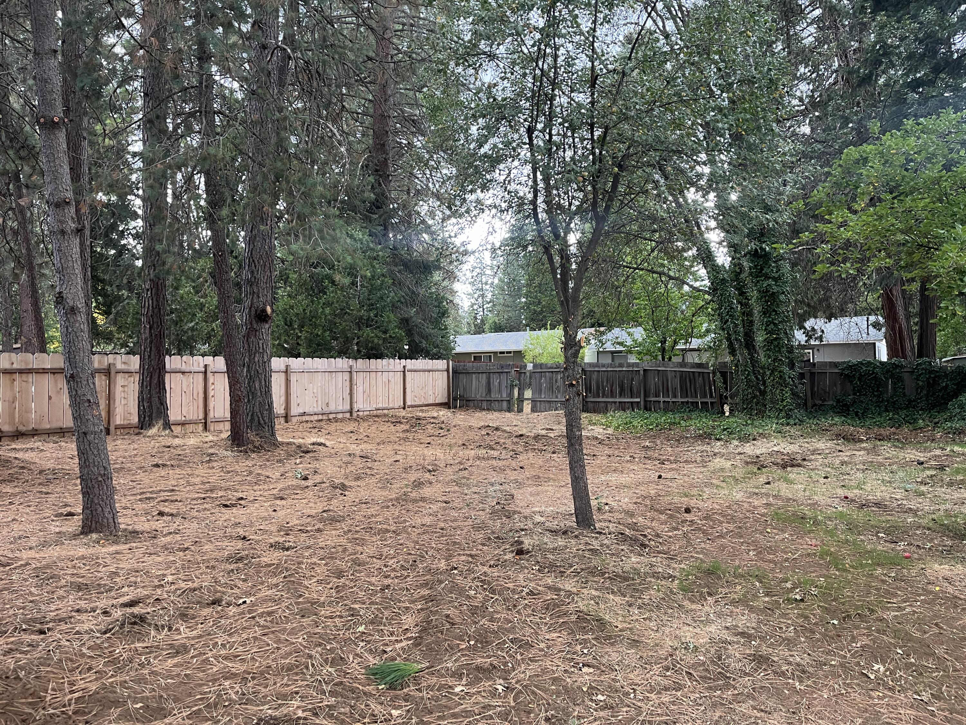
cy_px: 362
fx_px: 726
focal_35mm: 26
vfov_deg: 53.1
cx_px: 483
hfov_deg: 67.3
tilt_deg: +2.5
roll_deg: +0.1
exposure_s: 1/94
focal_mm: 5.1
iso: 125
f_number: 1.6
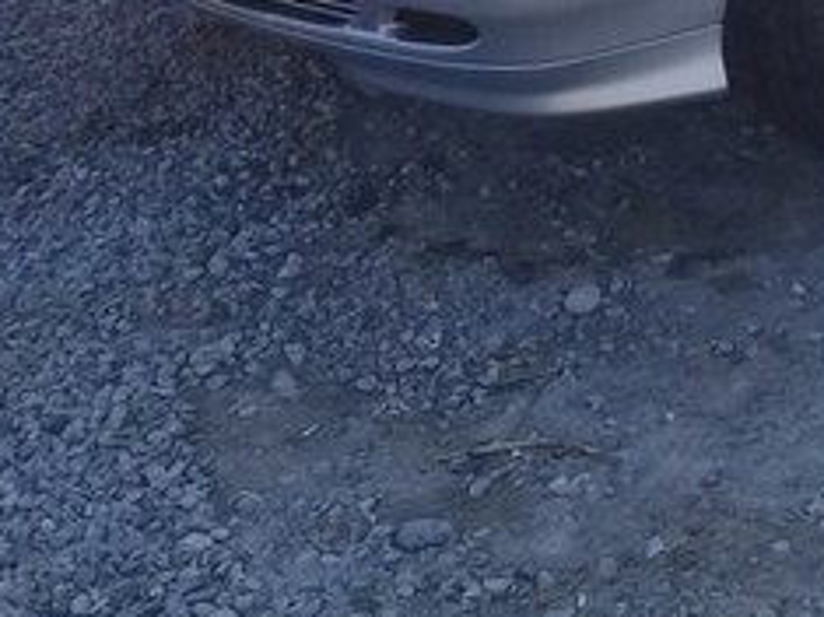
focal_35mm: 87
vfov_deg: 16.0
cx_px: 961
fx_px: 2070
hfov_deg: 21.1
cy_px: -202
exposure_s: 1/747
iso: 50
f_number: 2.2
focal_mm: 3.3
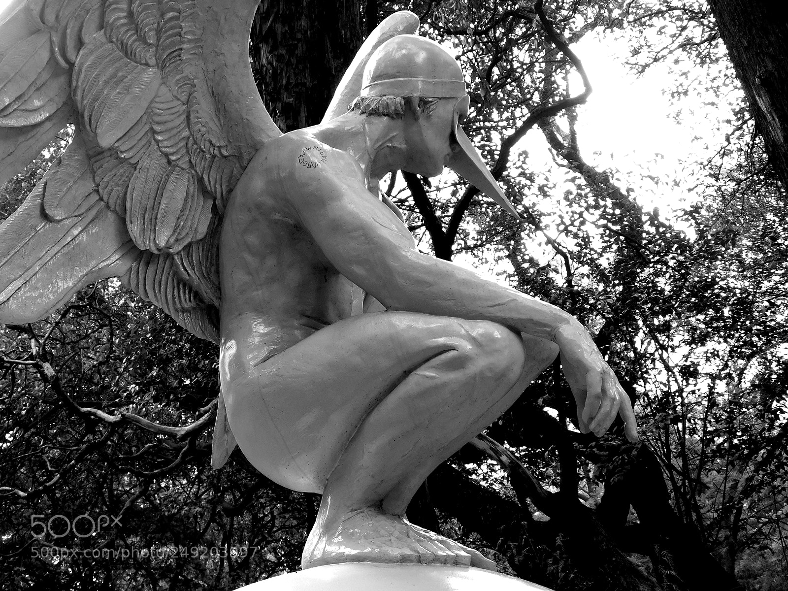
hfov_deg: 32.7
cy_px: 296
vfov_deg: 24.8
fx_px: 1343
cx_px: 394
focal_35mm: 59
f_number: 4
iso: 125
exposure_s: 1/40
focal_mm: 10.4
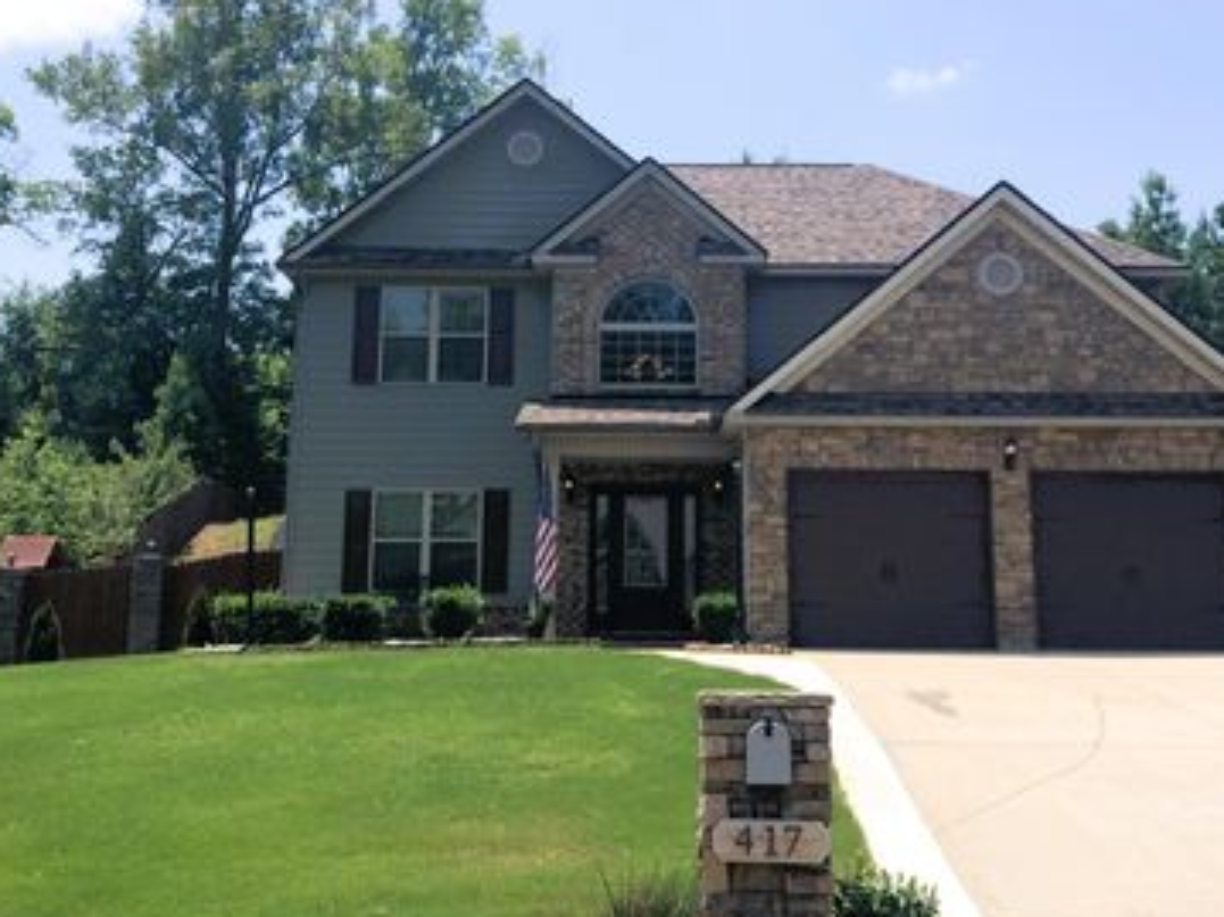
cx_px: 648
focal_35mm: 39
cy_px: 394
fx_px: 1379
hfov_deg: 47.9
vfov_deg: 36.7
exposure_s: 1/3690
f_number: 1.8
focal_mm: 3.99
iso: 25
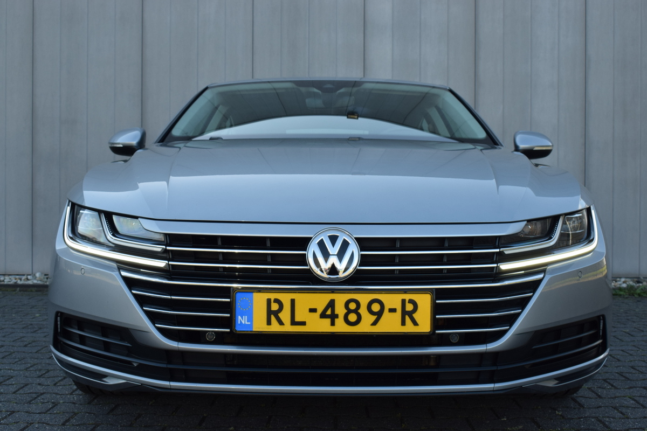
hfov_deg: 45.0
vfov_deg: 30.8
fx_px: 782
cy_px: 216
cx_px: 324
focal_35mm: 44
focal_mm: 29
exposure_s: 1/250
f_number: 8
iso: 360
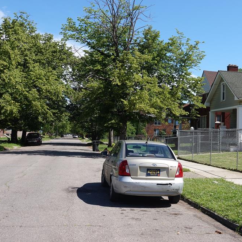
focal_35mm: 42
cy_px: 119
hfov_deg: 39.5
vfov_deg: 40.0
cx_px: 162
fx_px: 332
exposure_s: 1/500
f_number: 4
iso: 100
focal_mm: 11.77
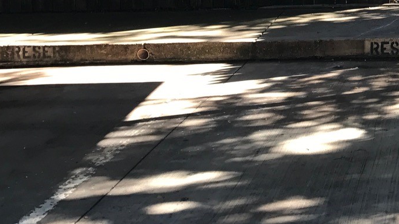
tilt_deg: -3.2
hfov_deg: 22.1
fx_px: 952
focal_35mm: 90
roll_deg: -0.5
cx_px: 464
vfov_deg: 13.0
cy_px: -64
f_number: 1.8
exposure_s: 1/149
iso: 20
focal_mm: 3.99
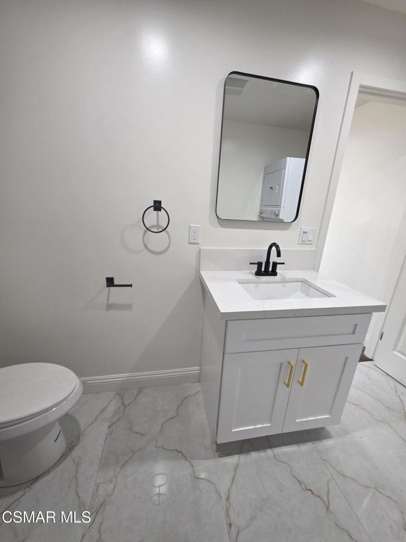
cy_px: 271
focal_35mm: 13
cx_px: 203
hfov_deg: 89.9
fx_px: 203
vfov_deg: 106.2
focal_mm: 2.2
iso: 250
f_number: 1.9
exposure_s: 1/120
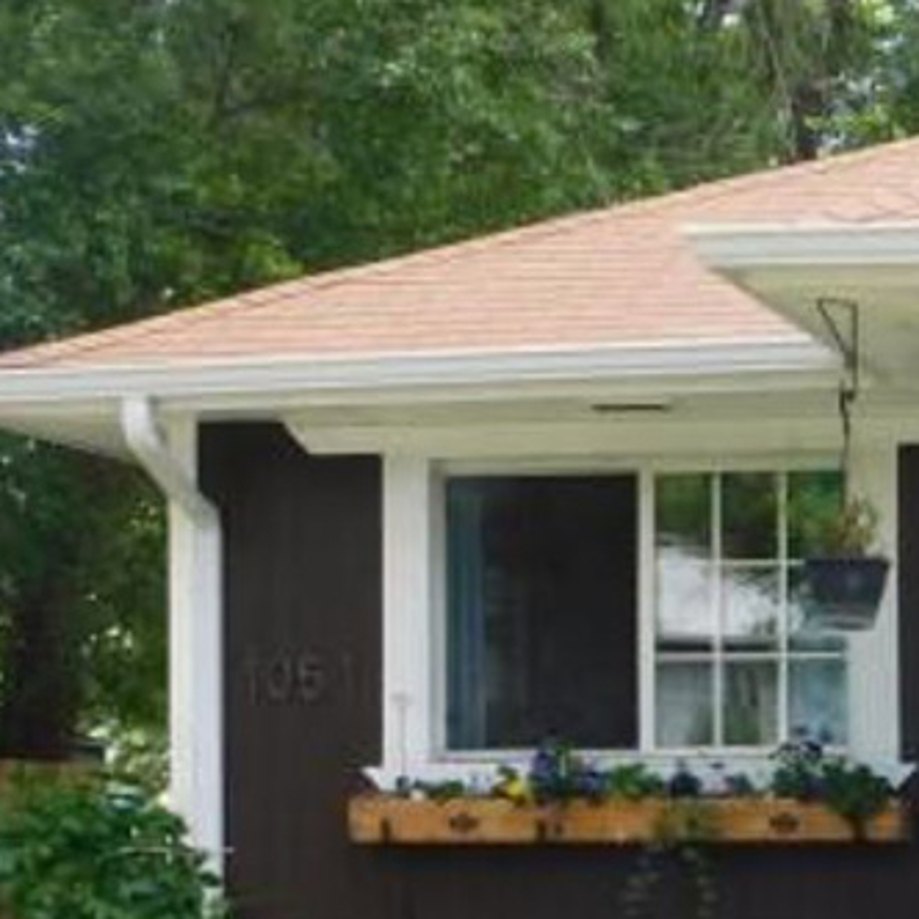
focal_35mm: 109
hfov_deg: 15.4
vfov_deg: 15.7
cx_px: 1088
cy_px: 883
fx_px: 3274
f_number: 3.6
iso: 125
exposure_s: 1/250
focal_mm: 7.1
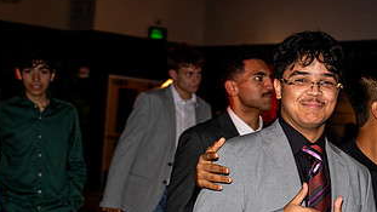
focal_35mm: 88
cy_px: 197
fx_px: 880
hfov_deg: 23.8
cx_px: 305
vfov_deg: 13.6
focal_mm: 45
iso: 1250
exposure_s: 1/100
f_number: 4
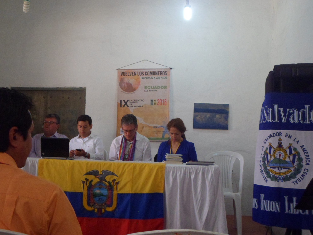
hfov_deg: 44.8
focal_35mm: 42
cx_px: 156
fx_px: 380
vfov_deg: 34.3
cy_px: 118
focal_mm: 7.8
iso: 400
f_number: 4.2
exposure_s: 1/60
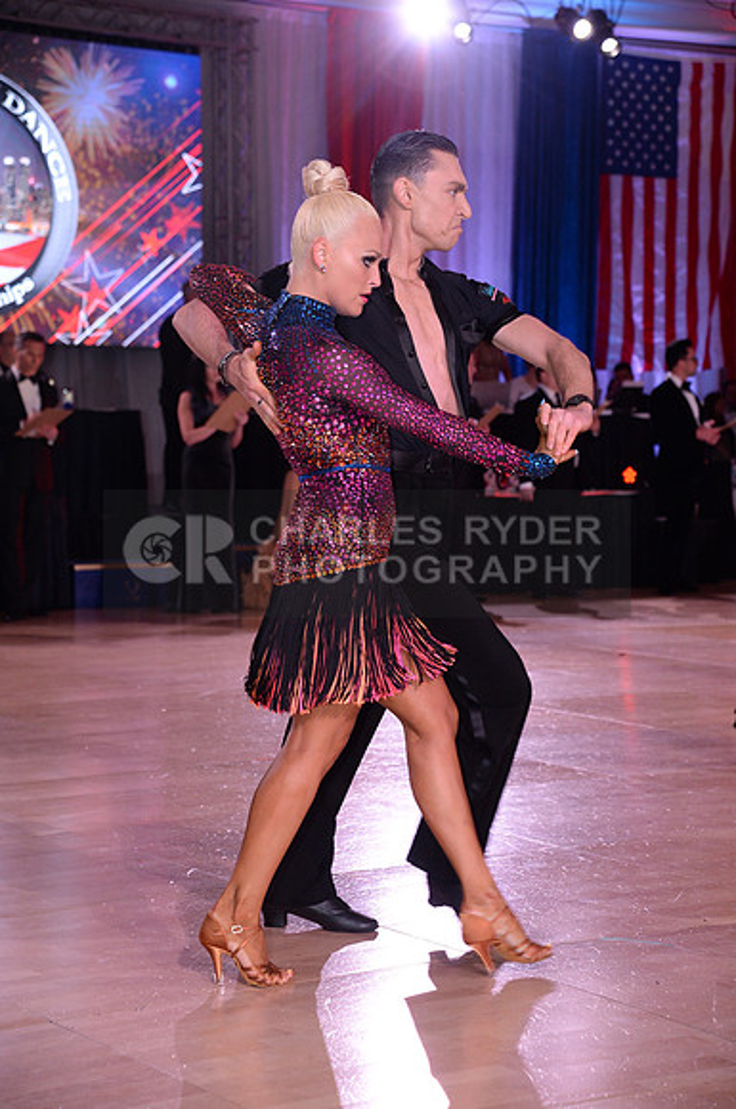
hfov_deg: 16.6
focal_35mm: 82
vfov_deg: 24.8
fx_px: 2522
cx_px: 368
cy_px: 554
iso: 2000
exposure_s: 1/250
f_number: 5.6
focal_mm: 82
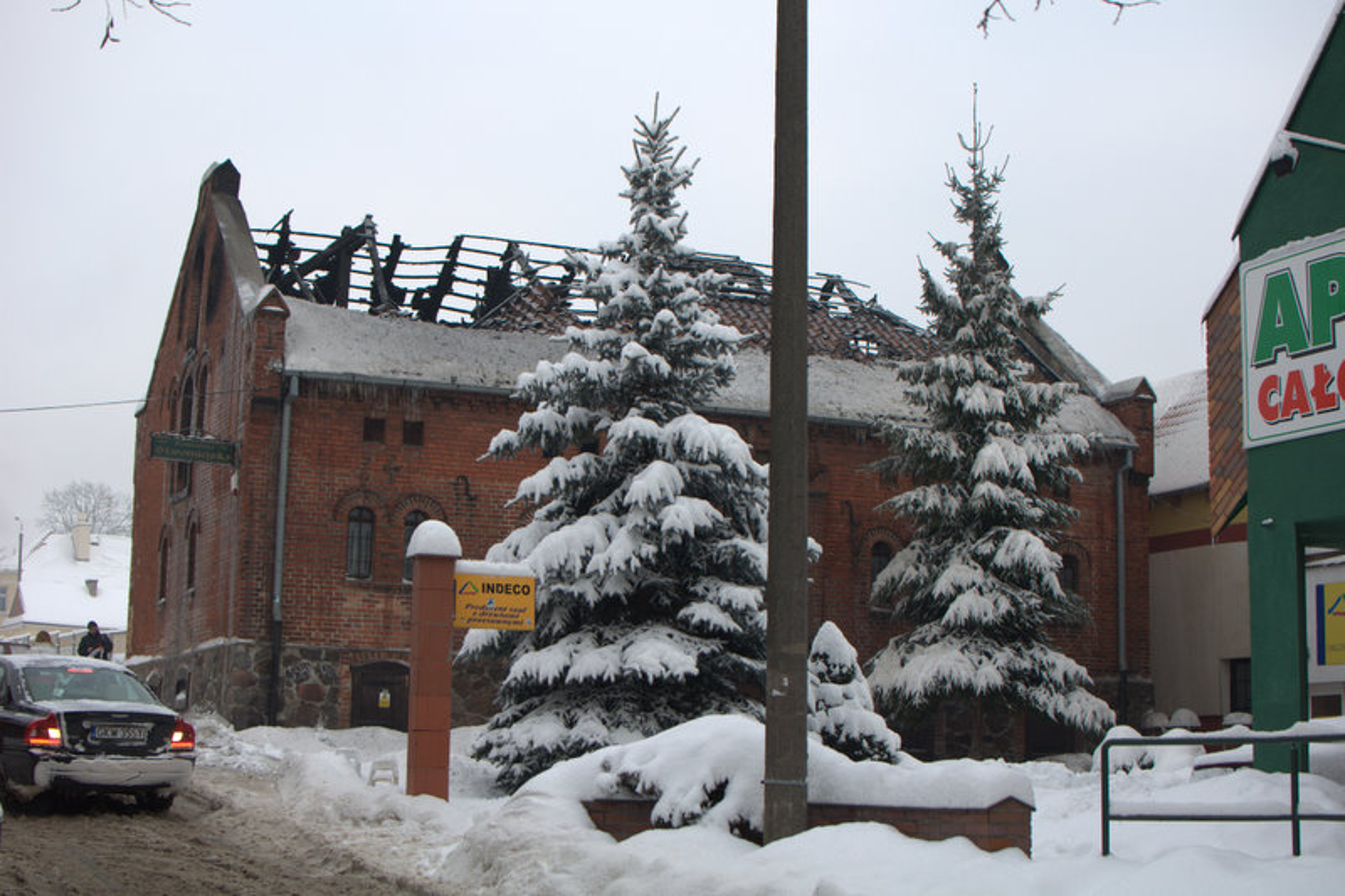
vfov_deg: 25.7
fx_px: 1961
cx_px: 672
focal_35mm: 52
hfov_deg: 37.9
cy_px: 448
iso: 200
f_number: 4
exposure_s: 1/400
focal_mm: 35
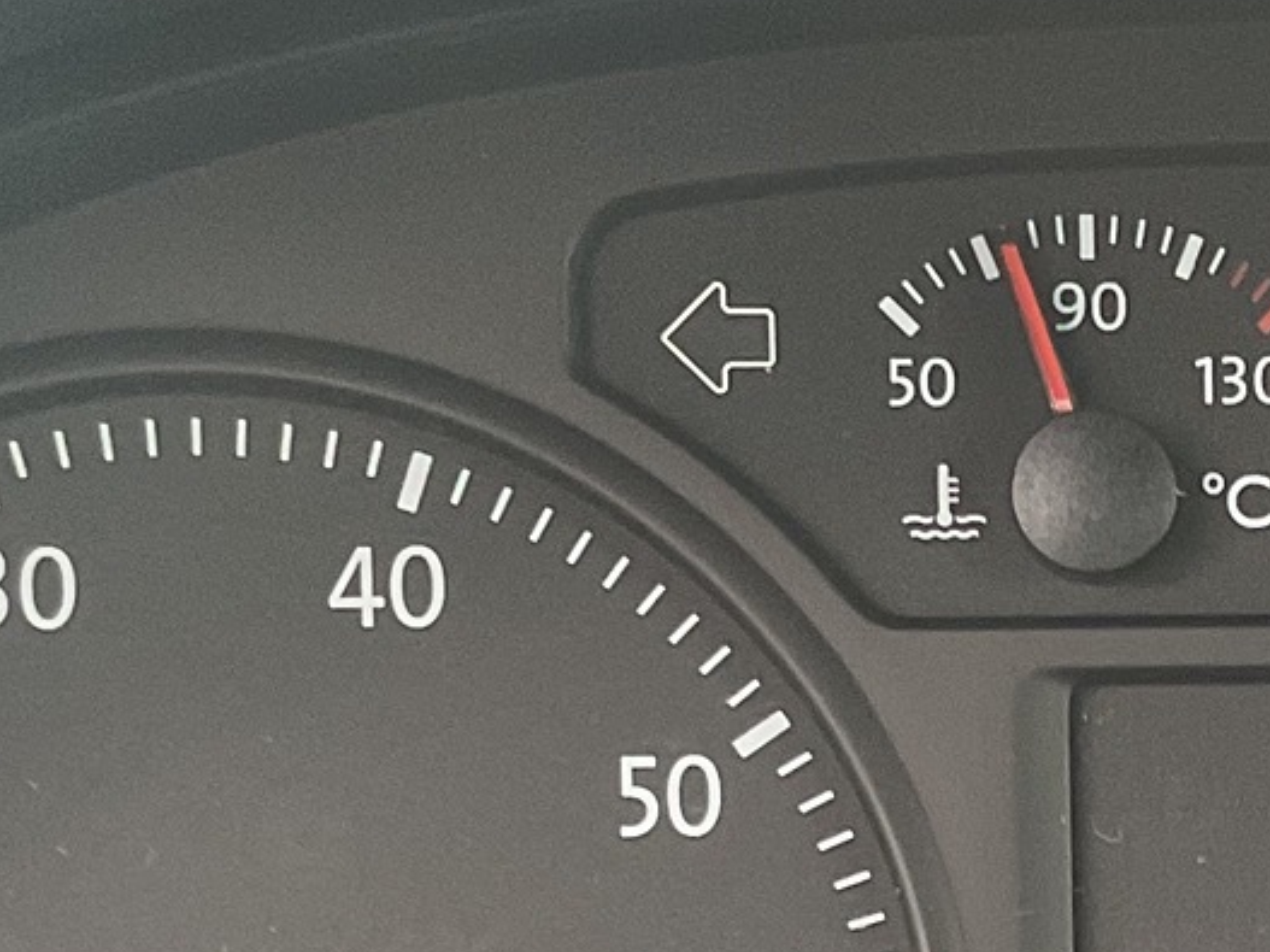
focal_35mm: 111
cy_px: 1111
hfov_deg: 17.2
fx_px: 4071
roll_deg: +0.2
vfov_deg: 13.0
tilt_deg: -21.6
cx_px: 1381
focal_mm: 3
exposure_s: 1/50
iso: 125
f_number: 1.8
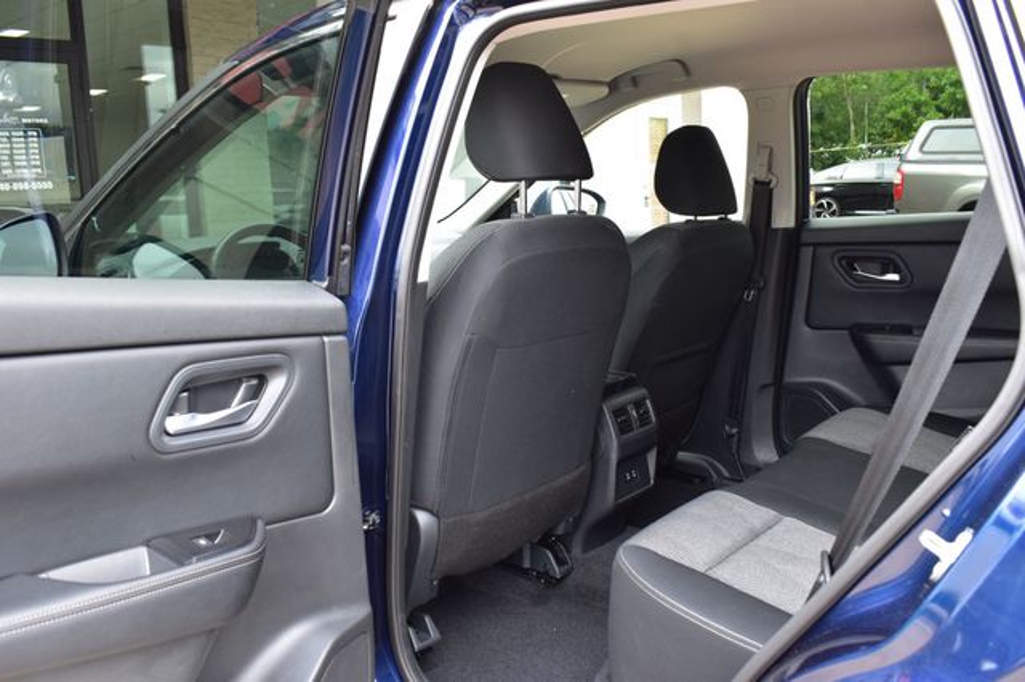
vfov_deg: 39.9
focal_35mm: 33
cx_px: 512
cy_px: 341
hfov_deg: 57.2
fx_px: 939
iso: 400
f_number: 8
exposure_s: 1/50
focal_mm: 22
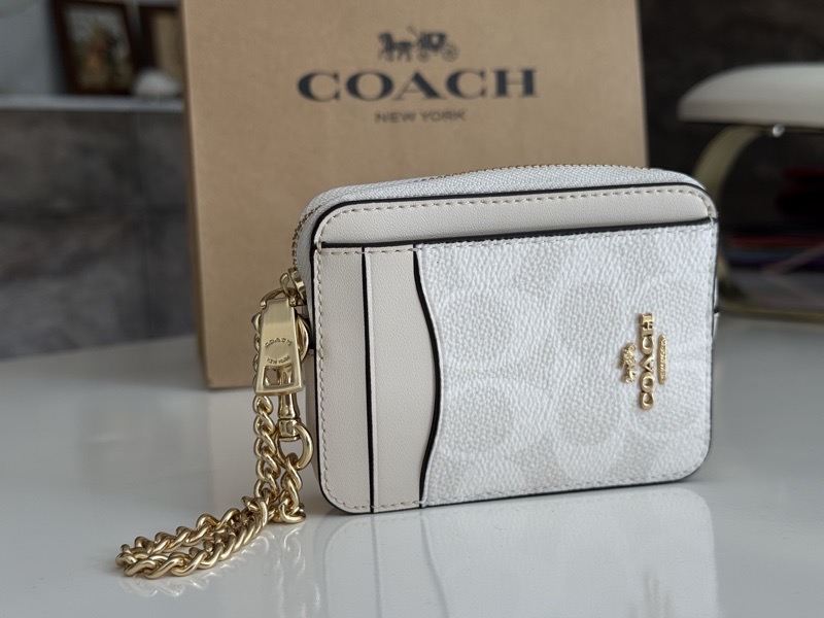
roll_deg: +3.5
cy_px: 309
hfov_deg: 39.7
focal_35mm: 48
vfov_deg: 30.3
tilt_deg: -5.1
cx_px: 412
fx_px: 1143
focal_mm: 6.76
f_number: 1.78
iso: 64
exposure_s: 1/260
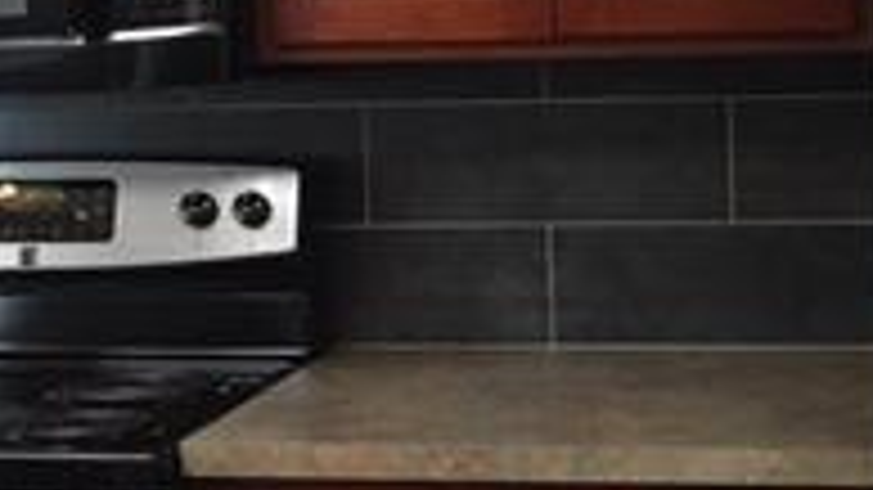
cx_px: 567
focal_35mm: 104
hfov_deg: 20.5
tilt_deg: -3.9
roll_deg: +2.0
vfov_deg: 11.6
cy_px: 153
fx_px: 2407
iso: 64
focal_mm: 4.15
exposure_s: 1/15
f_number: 2.2
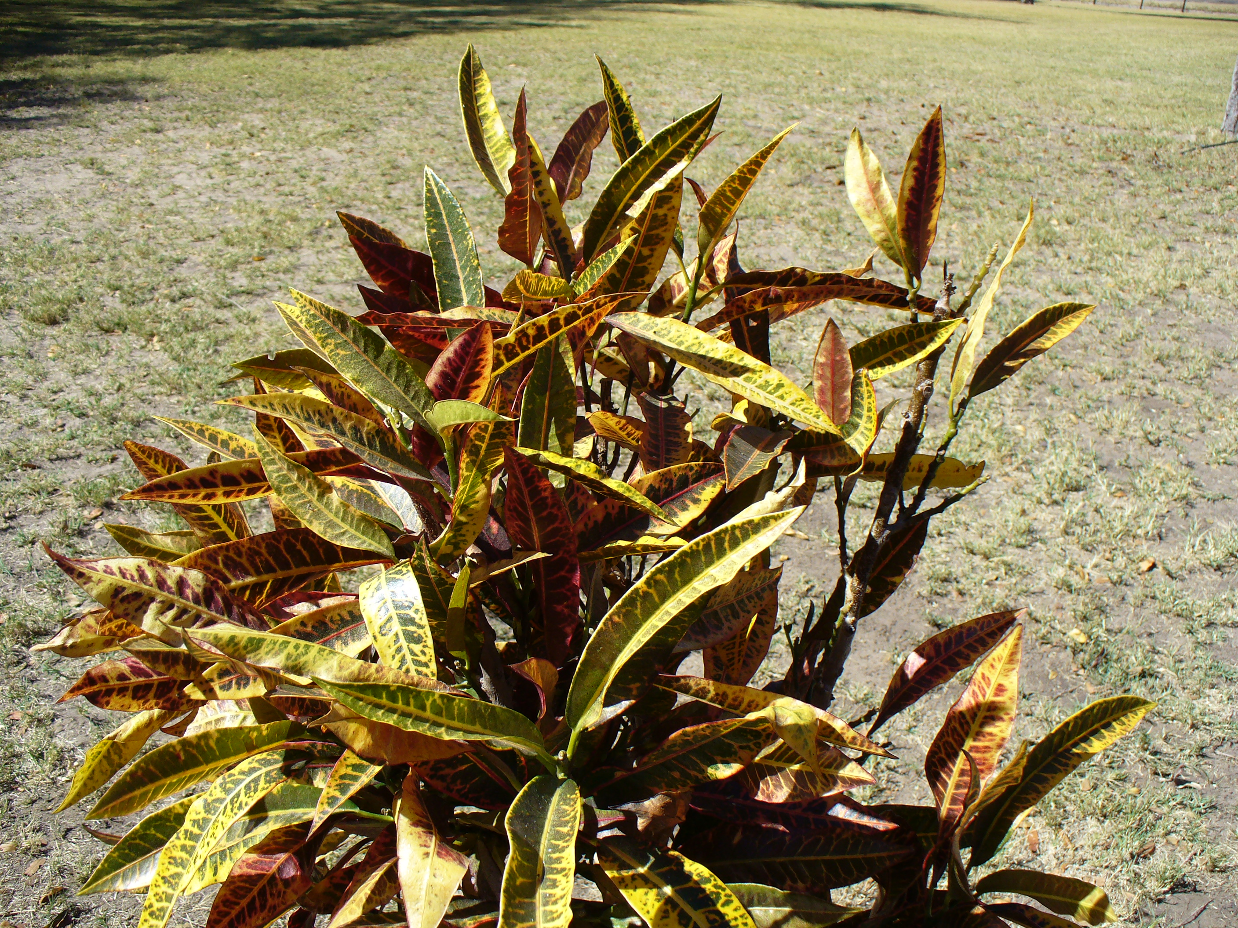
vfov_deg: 38.7
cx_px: 619
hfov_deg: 50.1
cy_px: 464
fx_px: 1323
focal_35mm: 37
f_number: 5.6
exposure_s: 1/250
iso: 80
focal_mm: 6.1
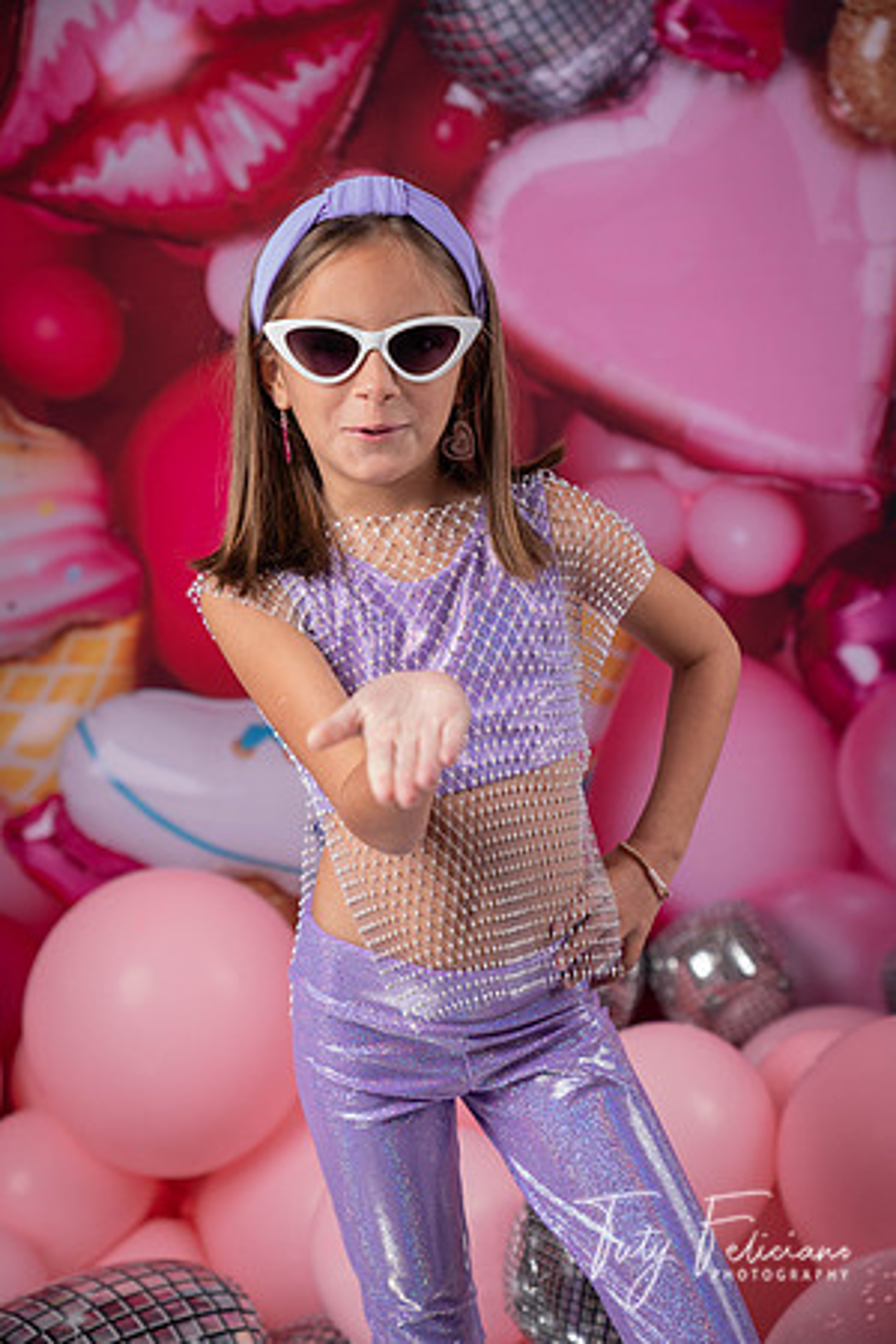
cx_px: 448
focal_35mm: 64
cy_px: 672
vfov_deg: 31.4
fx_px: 2389
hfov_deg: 21.2
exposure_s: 1/250
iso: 64
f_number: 3.2
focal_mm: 64
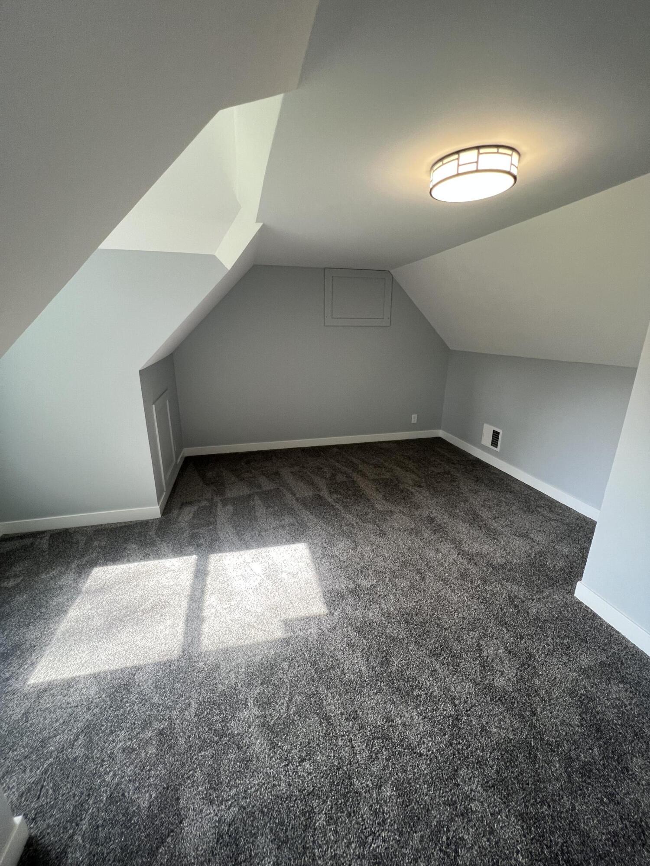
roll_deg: -2.2
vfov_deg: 106.2
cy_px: 433
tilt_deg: -16.6
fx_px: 325
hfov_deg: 89.9
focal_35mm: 13
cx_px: 325
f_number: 1.8
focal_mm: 1.57
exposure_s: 1/120
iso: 160
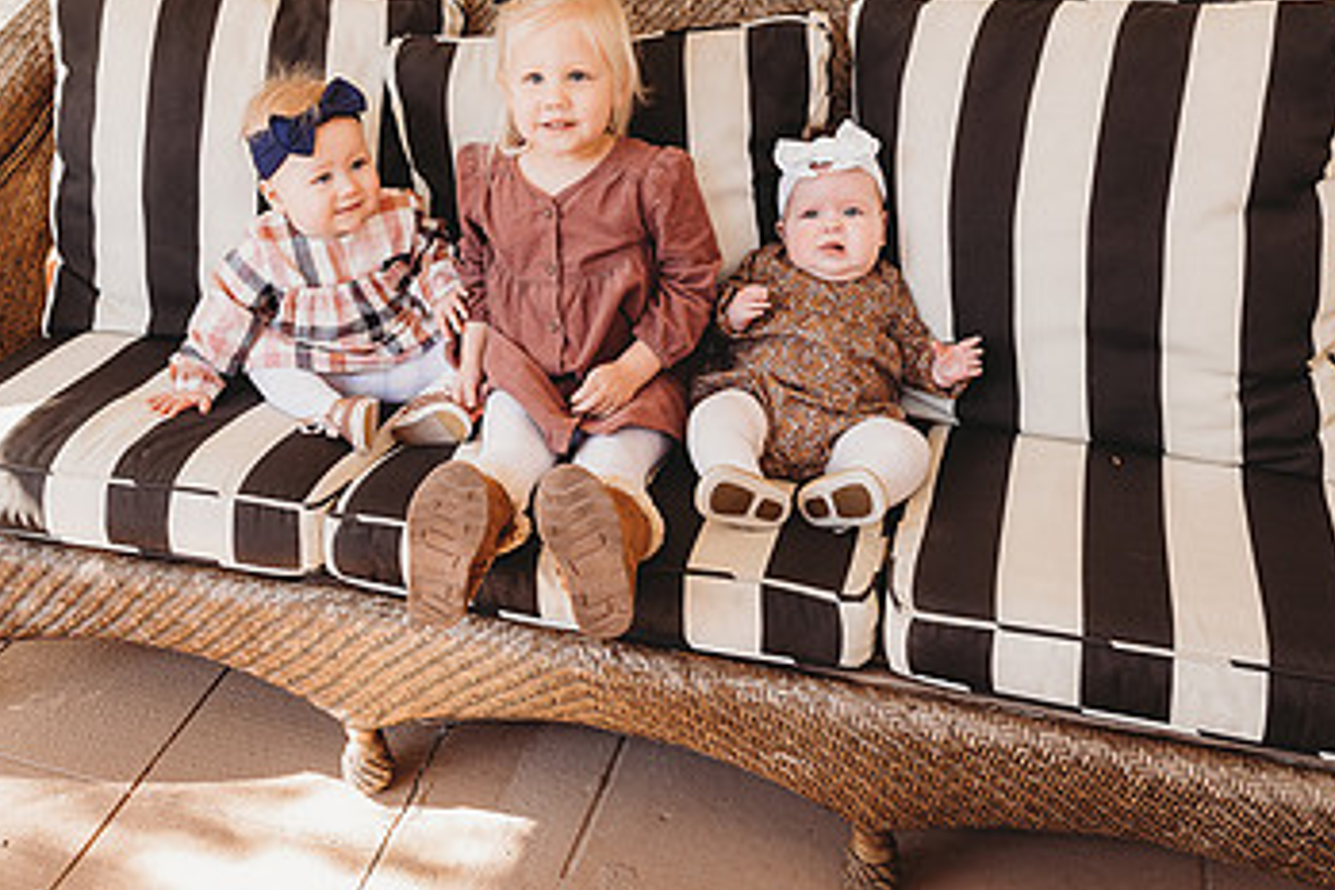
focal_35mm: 40
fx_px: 1483
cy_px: 313
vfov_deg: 33.2
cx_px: 503
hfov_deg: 48.0
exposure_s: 1/100
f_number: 4.5
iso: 400
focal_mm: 24
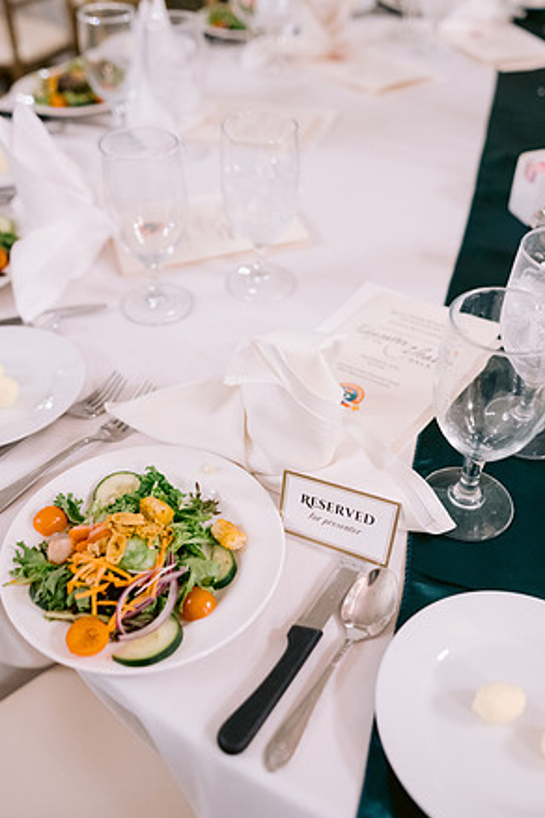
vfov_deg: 53.1
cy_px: 405
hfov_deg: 36.9
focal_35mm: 36
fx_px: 817
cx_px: 276
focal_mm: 35
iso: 1600
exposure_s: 1/125
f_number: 2.8
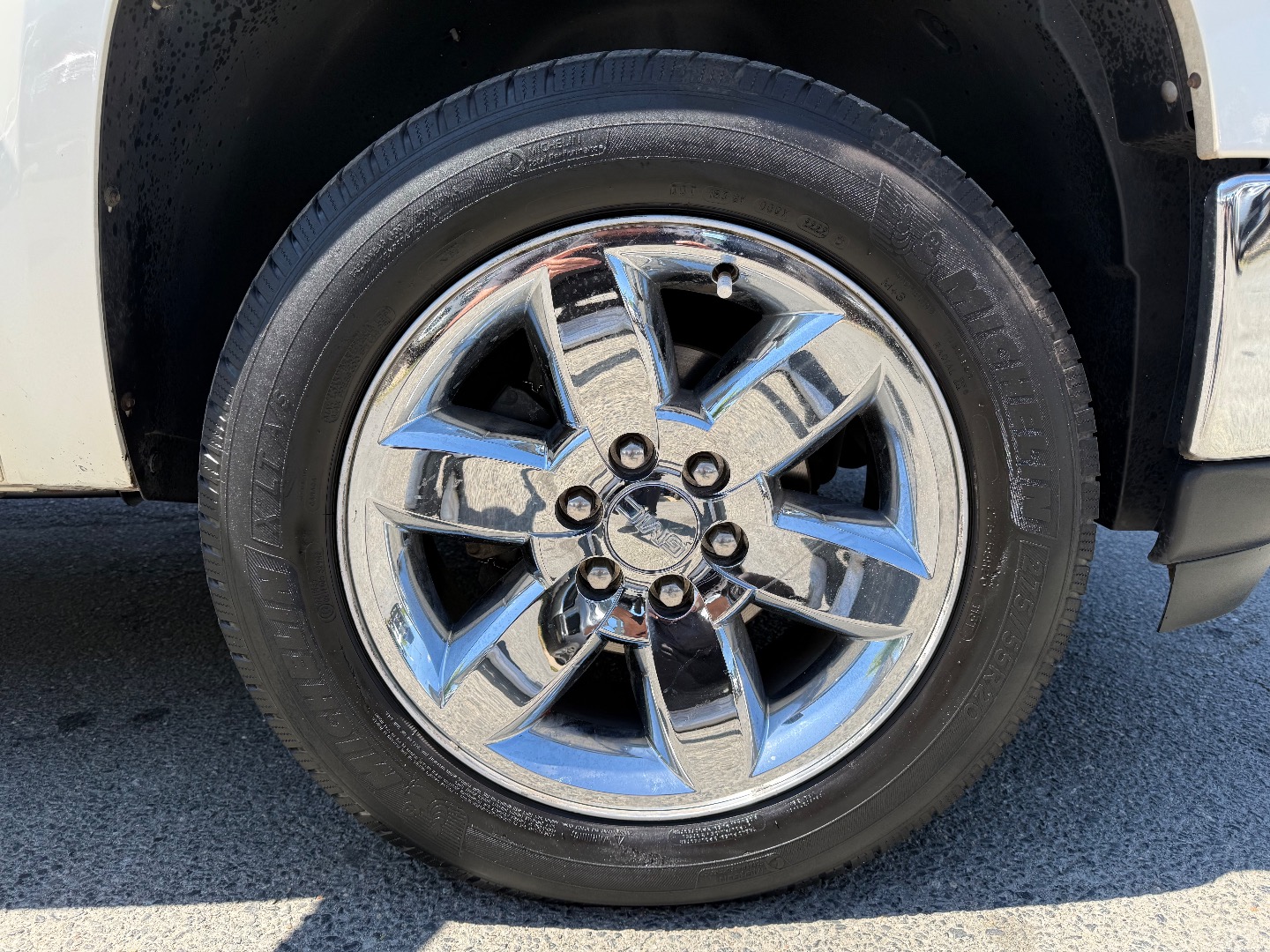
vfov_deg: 56.8
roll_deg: +1.2
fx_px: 881
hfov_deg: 71.6
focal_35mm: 24
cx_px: 635
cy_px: 476
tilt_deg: -12.4
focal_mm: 6.76
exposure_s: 1/1139
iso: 80
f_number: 1.78
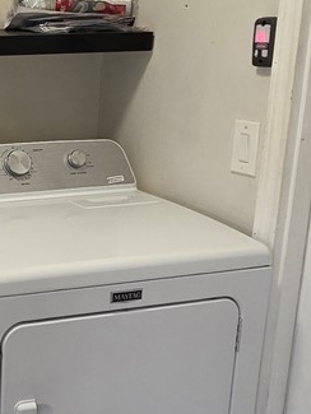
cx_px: -139
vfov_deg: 30.2
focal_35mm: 64
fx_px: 766
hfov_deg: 20.1
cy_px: 231
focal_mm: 2.2
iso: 250
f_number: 1.9
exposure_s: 1/120
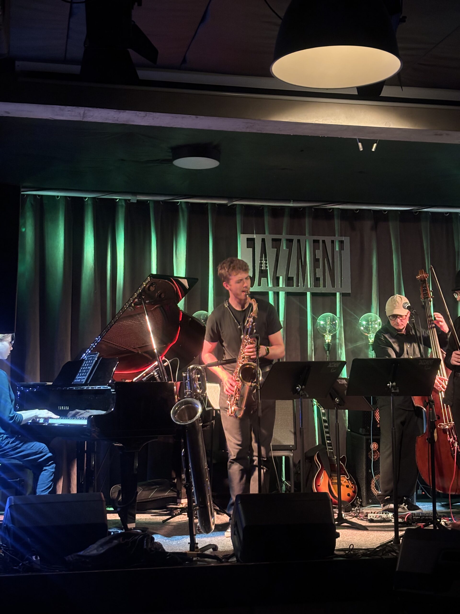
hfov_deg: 28.0
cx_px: 230
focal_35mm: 52
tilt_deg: +5.4
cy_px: 307
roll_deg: +0.5
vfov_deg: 36.8
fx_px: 921
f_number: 1.6
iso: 320
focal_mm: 5.96
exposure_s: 1/28
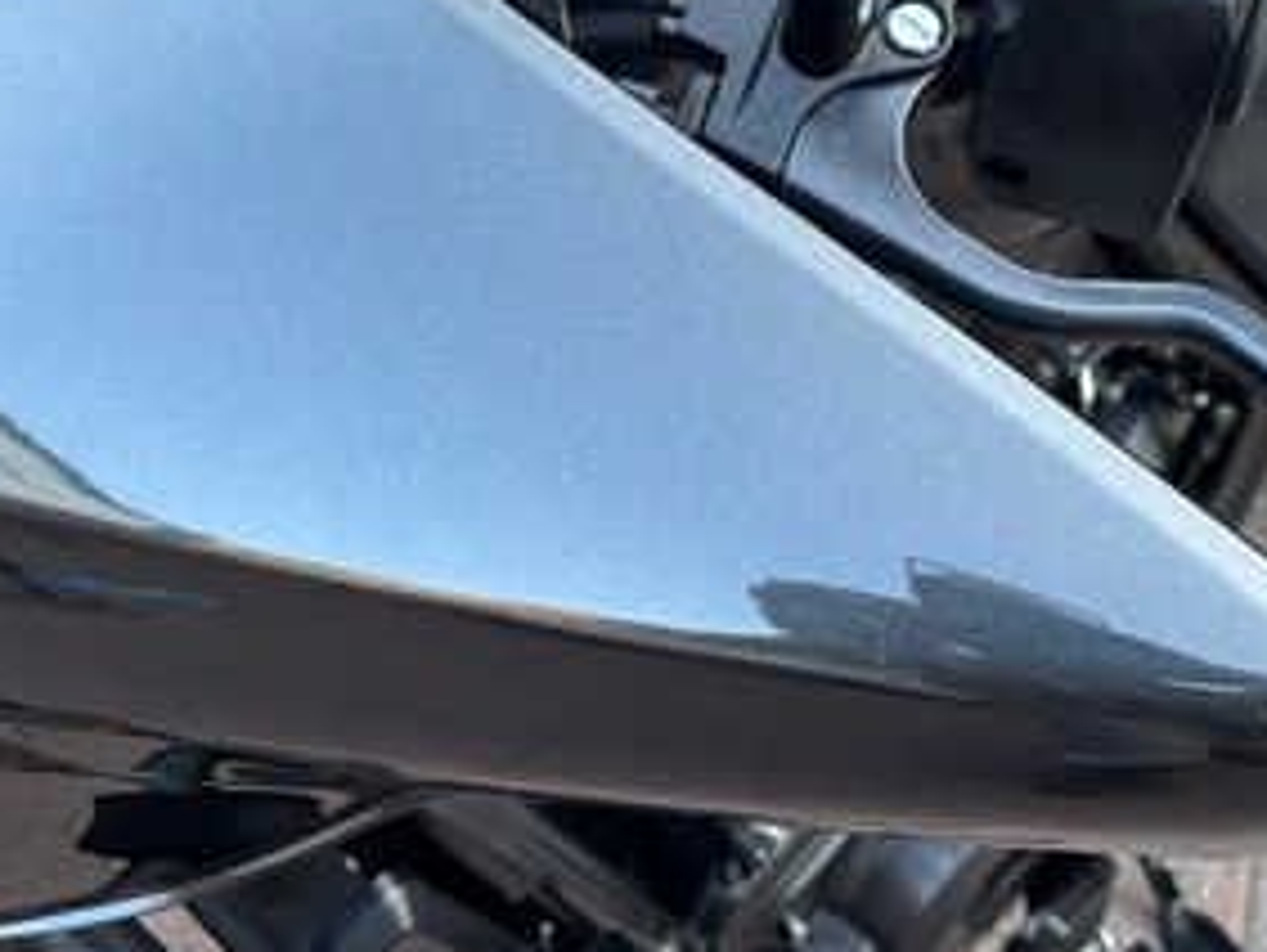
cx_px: 921
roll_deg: +1.1
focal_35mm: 59
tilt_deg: -32.8
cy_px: 90
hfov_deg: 32.2
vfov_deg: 24.1
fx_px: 2161
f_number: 1.6
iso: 100
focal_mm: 5.96
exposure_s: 1/121
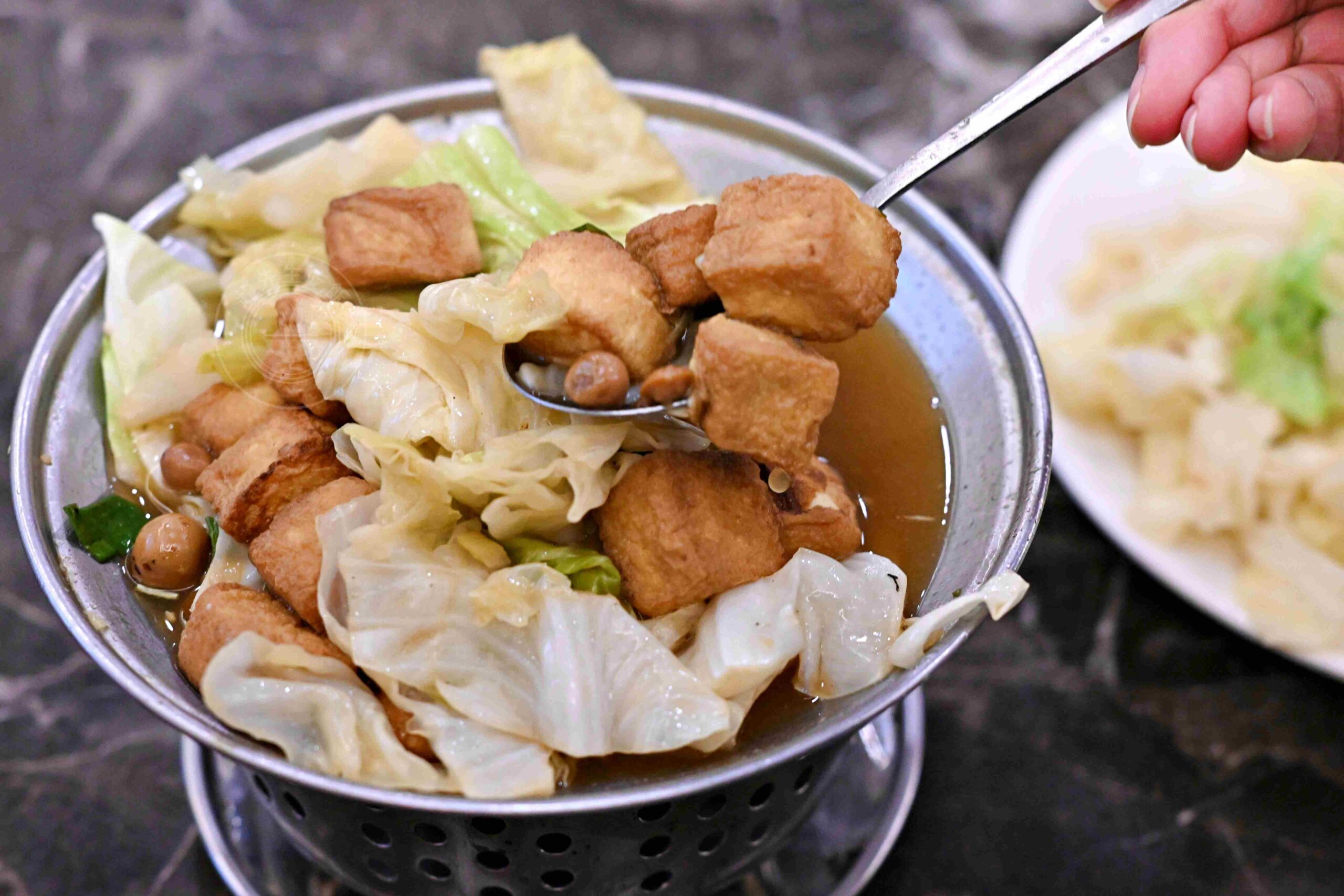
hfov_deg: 27.0
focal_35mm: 75
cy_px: 448
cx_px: 672
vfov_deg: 18.2
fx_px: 2800
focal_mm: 50
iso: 2800
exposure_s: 1/200
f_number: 3.2
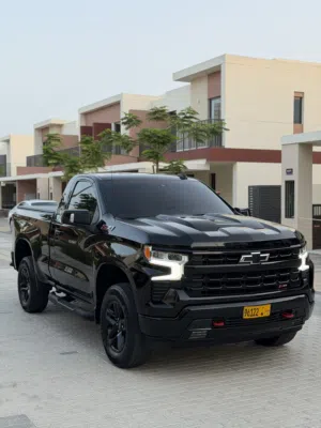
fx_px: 593
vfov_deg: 39.7
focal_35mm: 48
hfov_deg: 30.3
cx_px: 160
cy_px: 214
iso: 64
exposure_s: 1/328
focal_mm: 6.76
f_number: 1.78
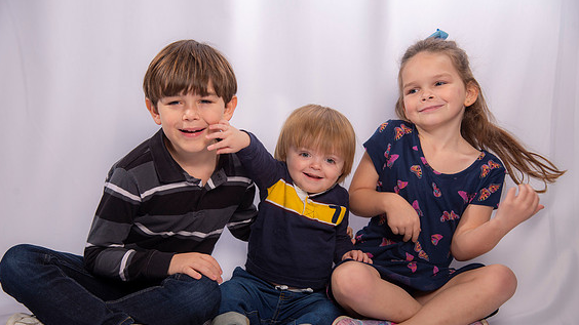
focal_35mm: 70
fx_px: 1074
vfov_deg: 17.2
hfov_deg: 30.2
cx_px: 287
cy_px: 195
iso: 125
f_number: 5
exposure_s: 1/160
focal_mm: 65
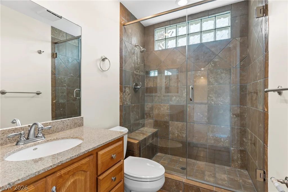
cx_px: 144
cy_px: 96
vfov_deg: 70.5
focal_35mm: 17
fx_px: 136
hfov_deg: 93.3
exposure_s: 1/6
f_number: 8
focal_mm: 17
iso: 400
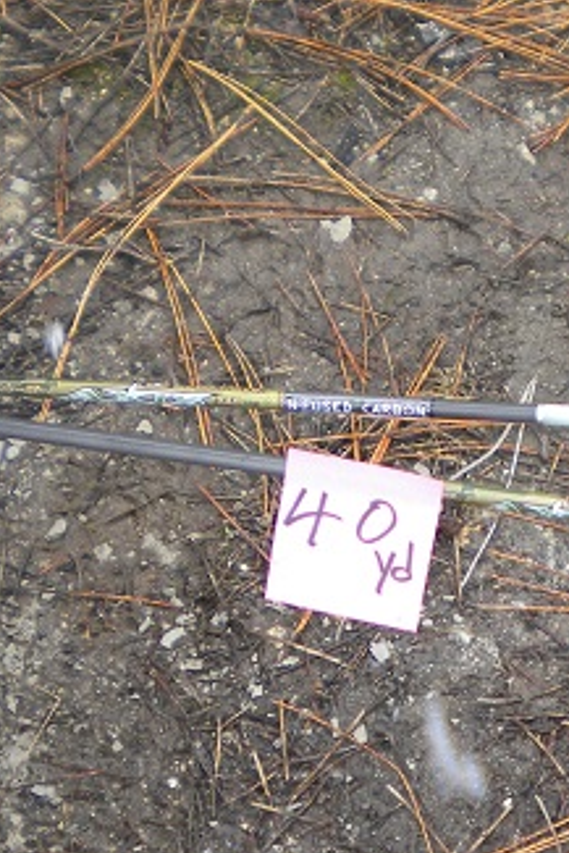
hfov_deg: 16.0
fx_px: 1989
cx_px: 543
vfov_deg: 24.1
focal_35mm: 84
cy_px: 577
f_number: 3.1
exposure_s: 1/140
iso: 80
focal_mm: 6.3
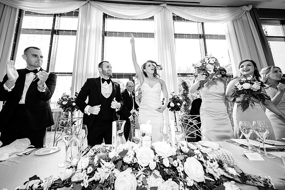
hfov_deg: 105.0
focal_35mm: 14
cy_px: 84
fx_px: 109
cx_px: 138
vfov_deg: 81.7
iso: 1600
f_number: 2.8
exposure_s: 1/160
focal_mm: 8
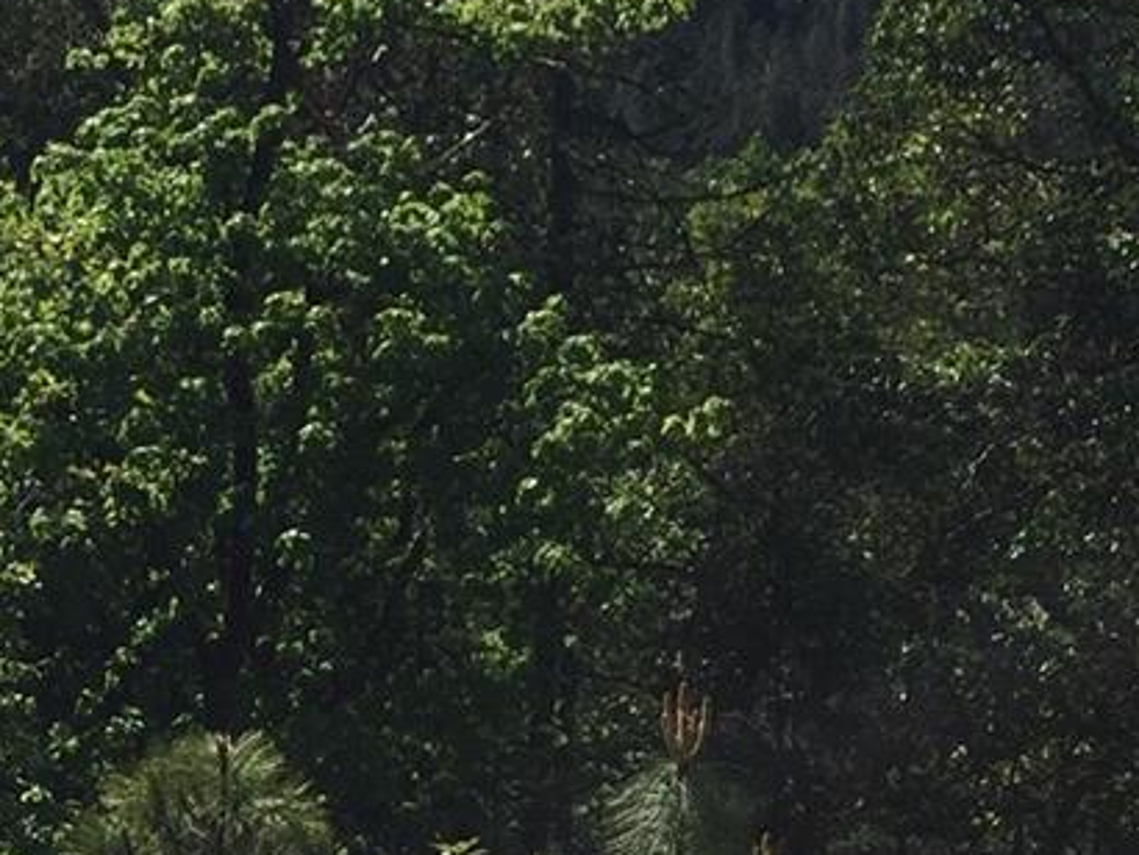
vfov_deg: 14.0
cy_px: 276
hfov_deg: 18.5
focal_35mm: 106
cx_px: 386
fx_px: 3490
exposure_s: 1/2083
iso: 32
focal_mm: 4.15
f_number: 2.2
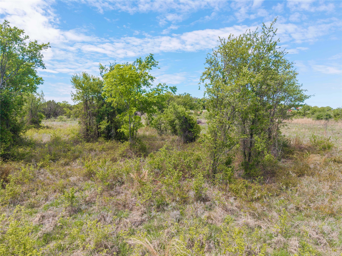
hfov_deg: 71.6
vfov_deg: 56.8
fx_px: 237
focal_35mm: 24
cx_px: 171
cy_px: 128
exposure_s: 1/3000
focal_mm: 8.67
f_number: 1.8
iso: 190
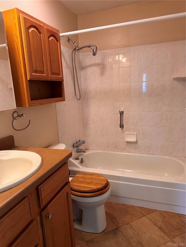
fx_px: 172
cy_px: 124
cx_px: 93
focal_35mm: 24
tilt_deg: -13.8
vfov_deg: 71.6
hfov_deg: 56.8
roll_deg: +2.9
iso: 500
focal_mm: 6.76
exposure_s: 1/60
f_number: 1.78
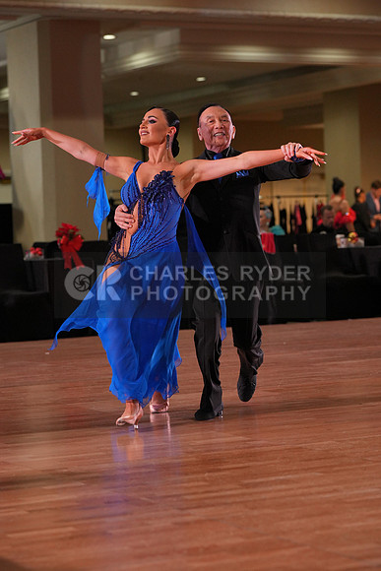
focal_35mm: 99
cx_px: 190
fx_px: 1571
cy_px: 286
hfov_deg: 13.8
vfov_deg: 20.6
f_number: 4
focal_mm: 99
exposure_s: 1/500
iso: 1600
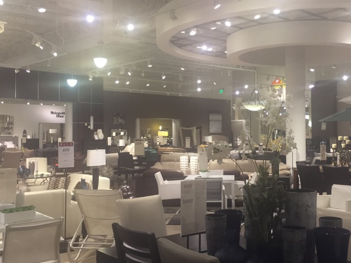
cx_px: 203
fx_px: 426
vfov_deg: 34.3
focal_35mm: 42
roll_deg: -0.3
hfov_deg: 44.7
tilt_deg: +1.0
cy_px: 125
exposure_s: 1/30
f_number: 2.2
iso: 80
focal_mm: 4.15
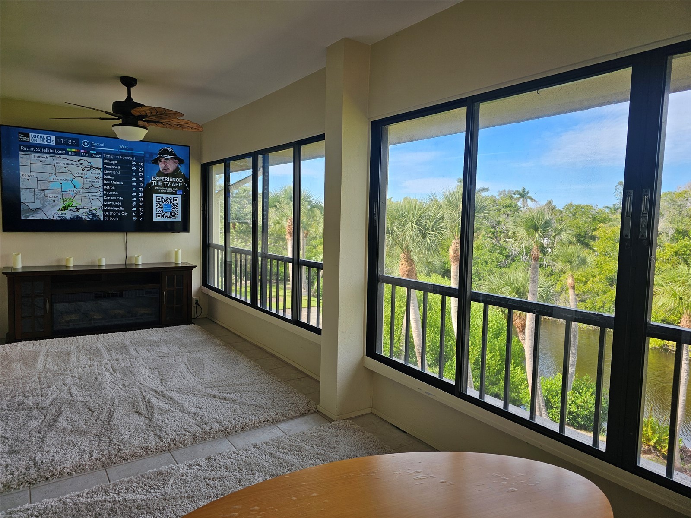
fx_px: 459
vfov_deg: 58.9
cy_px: 259
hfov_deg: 73.9
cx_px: 346
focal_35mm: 23
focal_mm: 6.3
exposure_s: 1/125
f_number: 1.7
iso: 10
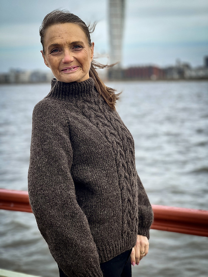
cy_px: 138
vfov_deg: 25.3
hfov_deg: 19.1
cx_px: 104
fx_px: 617
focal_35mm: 77
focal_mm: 9
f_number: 2.8
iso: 25
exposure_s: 1/160
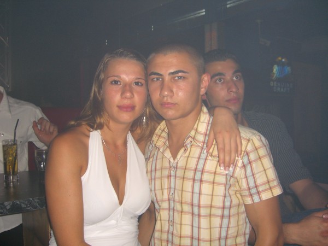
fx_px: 360
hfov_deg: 49.0
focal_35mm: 38
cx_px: 164
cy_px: 123
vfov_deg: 37.7
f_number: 2.8
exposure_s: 1/60
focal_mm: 7.9
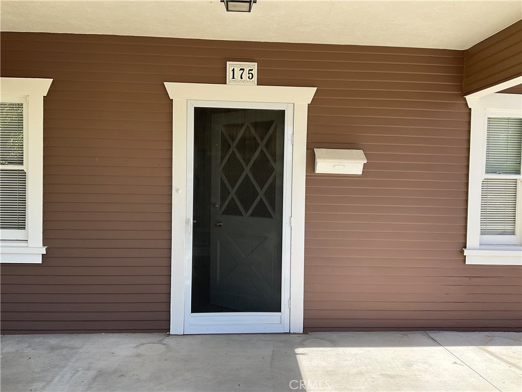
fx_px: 437
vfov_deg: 48.2
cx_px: 261
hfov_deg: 61.7
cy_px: 196
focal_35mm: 29
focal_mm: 3
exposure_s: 1/279
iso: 16
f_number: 1.8
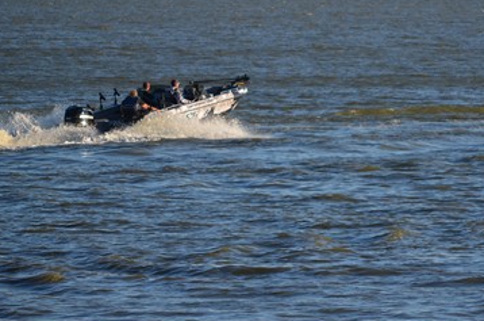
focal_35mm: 536
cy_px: 104
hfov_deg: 3.9
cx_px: 337
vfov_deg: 2.6
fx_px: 7190
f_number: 6.3
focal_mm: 200
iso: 200
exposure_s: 1/800
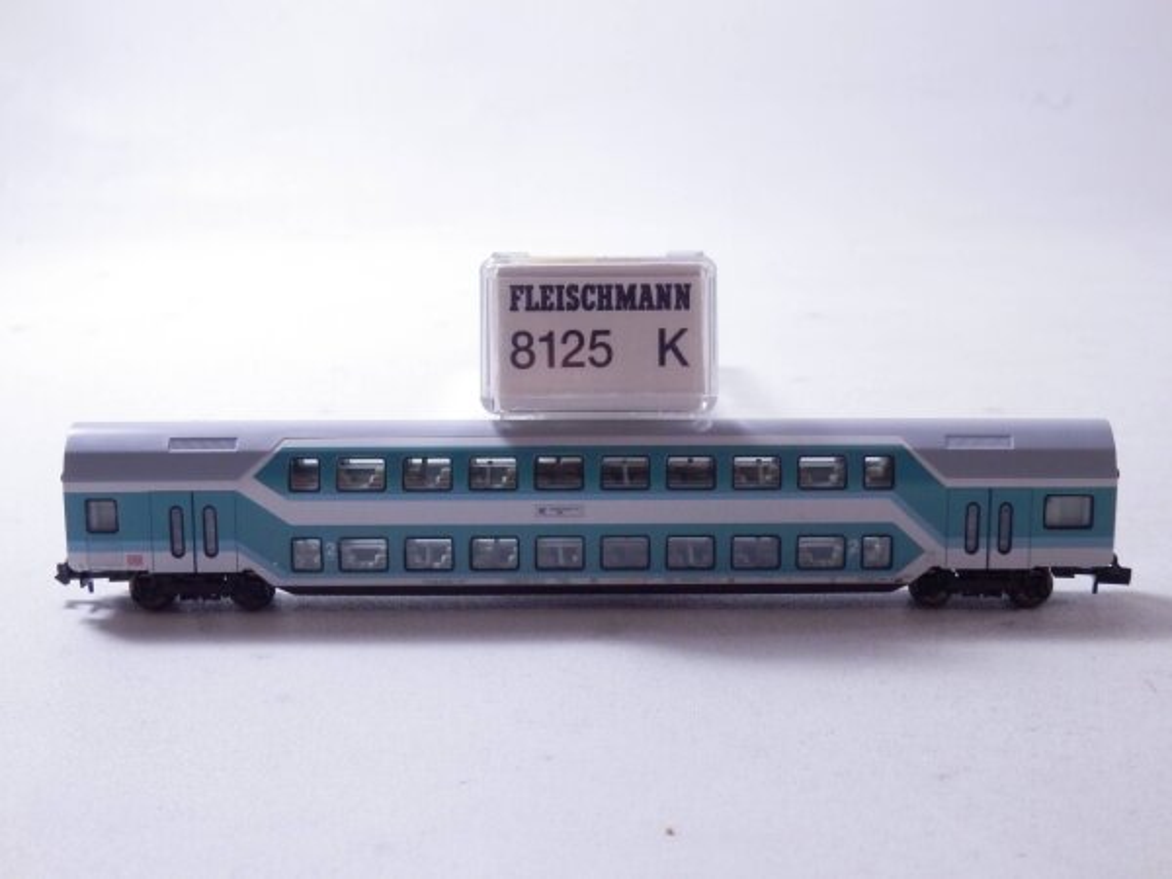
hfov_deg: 29.4
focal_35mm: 66
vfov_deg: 22.3
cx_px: 586
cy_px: 440
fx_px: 2235
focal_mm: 11.9
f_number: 4.4
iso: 640
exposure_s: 1/160
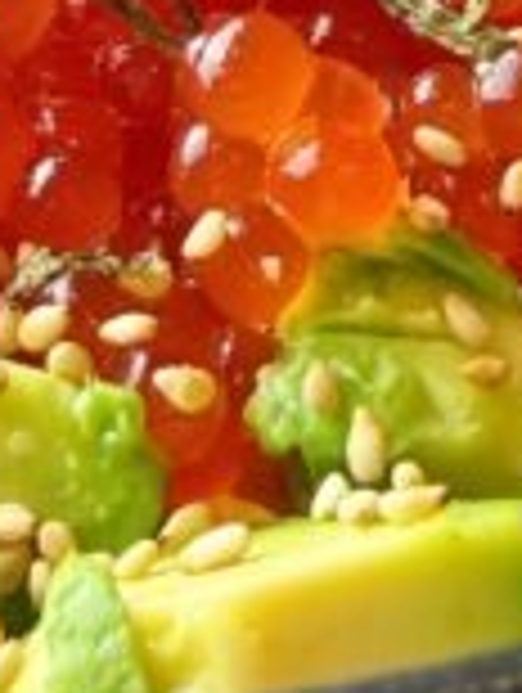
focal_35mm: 101
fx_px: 2025
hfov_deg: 14.6
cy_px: -270
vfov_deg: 17.8
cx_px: 450
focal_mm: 2.22
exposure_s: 1/100
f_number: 2.2
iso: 250
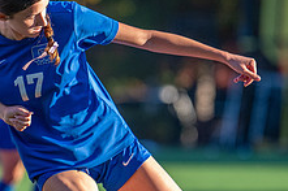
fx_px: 5676
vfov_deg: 1.9
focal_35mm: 710
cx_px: 86
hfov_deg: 2.9
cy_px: 85
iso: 800
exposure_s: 1/2500
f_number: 2.8
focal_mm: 200
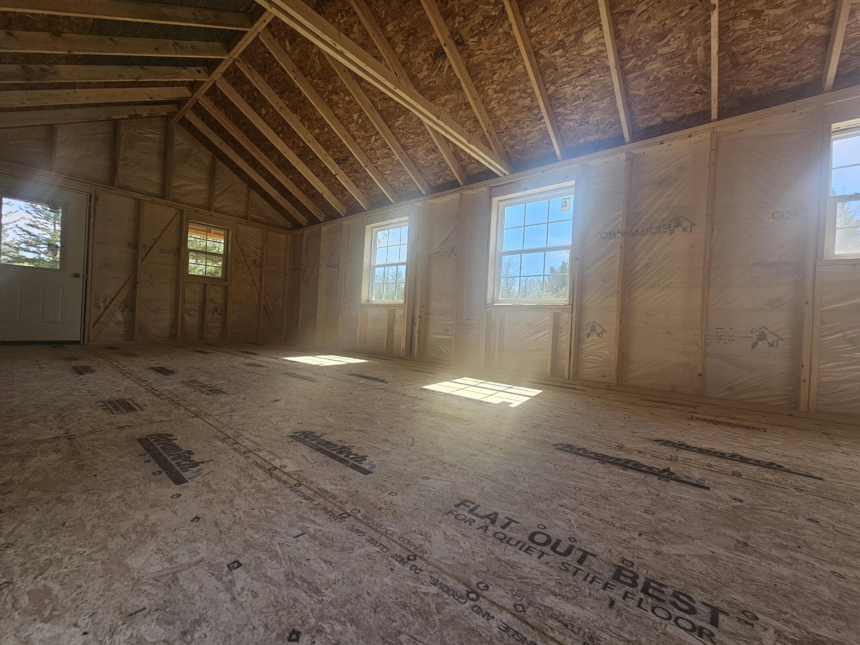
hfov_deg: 106.2
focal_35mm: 13
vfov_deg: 89.9
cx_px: 430
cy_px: 322
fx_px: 323
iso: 50
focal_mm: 2.2
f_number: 2.2
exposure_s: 1/133
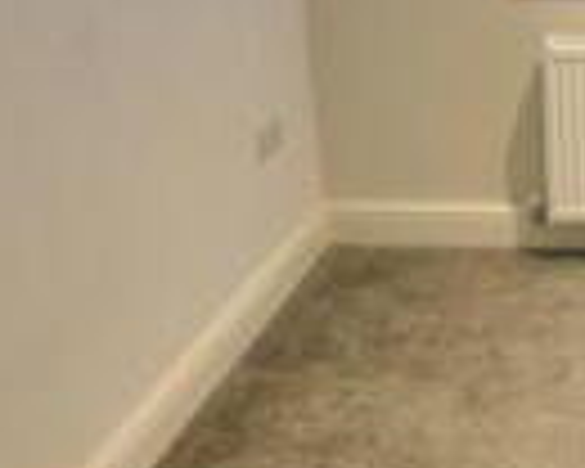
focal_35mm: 71
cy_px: 148
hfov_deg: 24.7
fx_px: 1229
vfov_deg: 21.5
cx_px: 662
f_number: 4
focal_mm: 10
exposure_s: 1/5
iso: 200
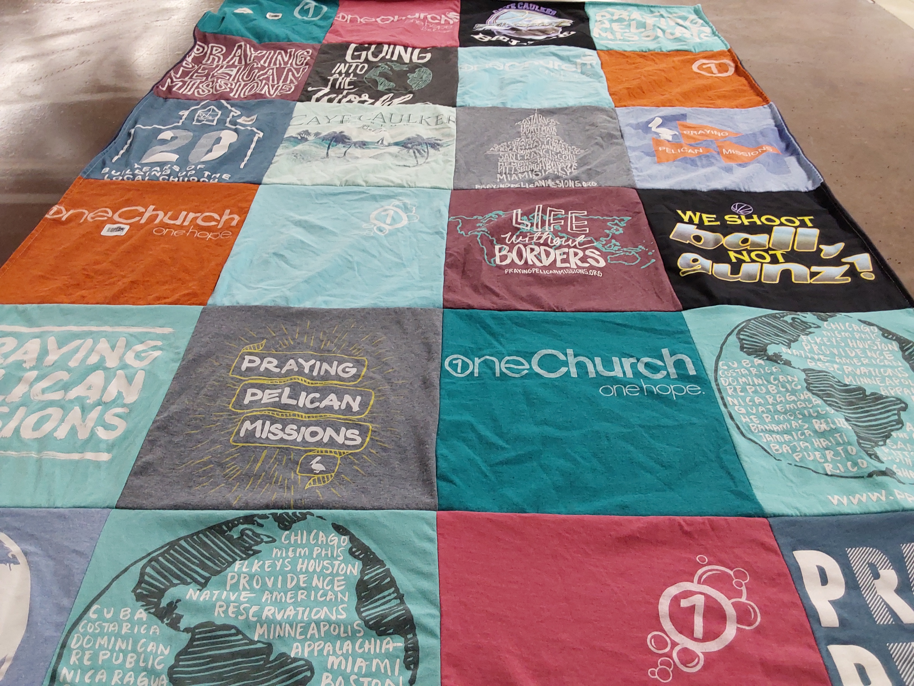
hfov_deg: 63.4
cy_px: 343
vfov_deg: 49.7
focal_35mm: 28
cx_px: 457
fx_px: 739
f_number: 1.9
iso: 125
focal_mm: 2.91
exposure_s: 1/60
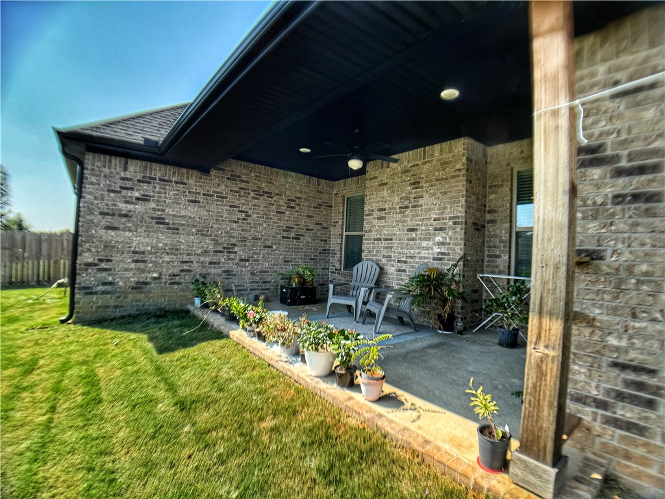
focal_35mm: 24
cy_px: 250
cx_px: 332
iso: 80
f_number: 1.78
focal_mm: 6.76
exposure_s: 1/1151
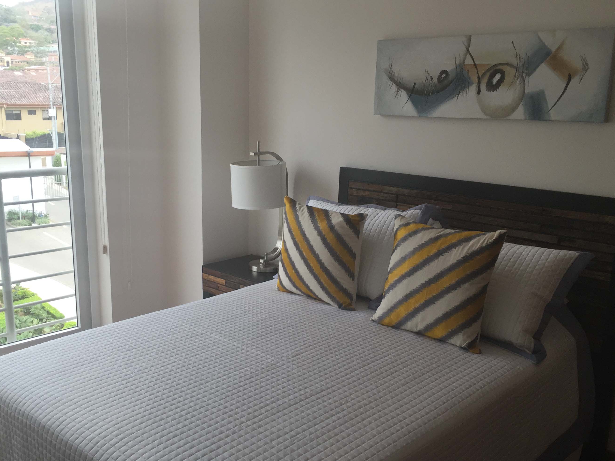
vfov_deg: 39.6
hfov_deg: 51.3
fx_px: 640
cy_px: 268
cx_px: 298
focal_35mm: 36
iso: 40
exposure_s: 1/120
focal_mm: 4.15
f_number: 2.2
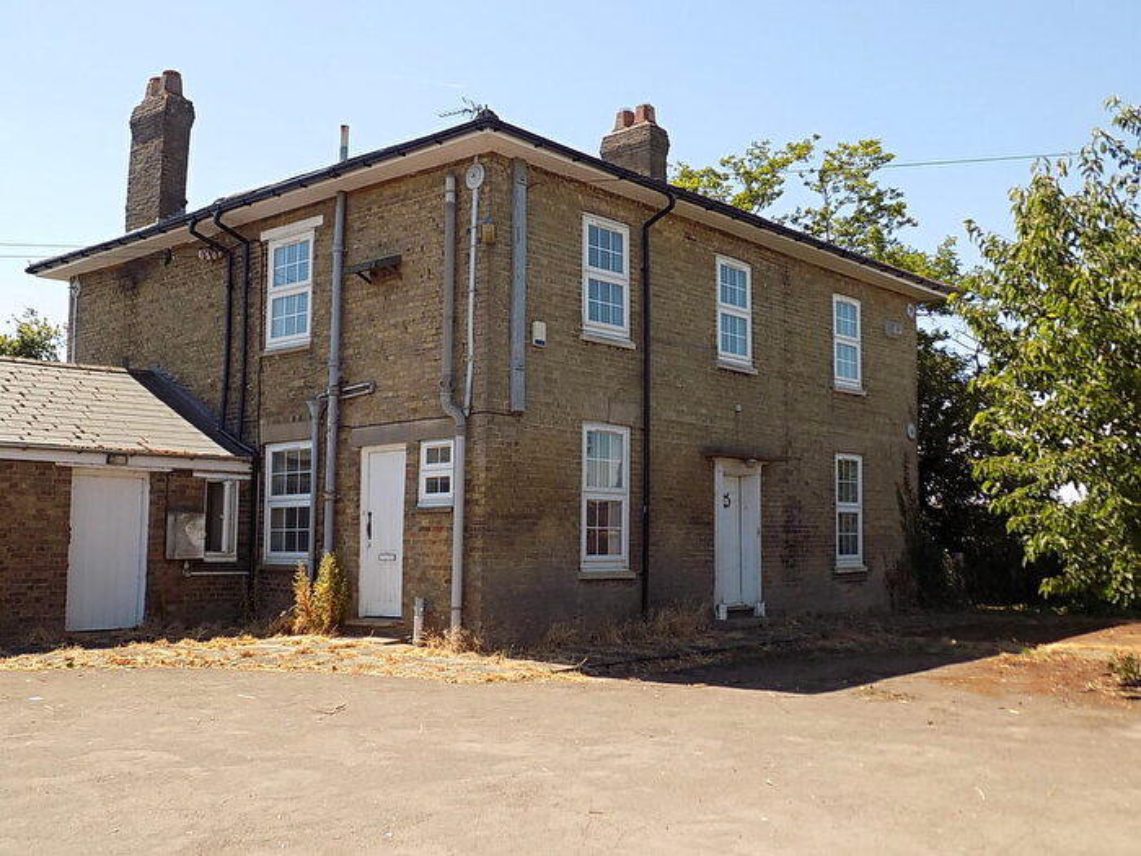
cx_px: 570
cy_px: 428
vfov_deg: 41.8
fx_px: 1121
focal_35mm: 34
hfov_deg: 54.0
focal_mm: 6.1
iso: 80
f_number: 3.4
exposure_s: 1/500
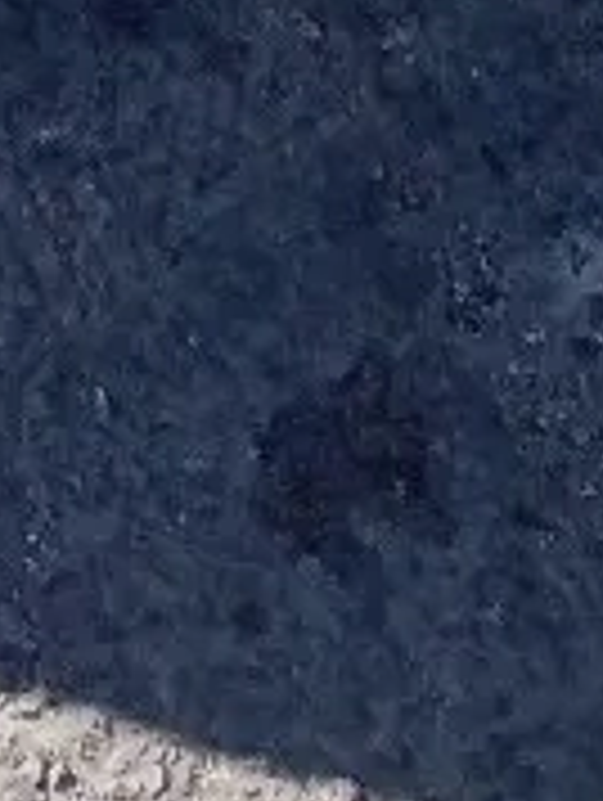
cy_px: -1951
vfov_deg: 8.2
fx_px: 4333
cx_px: 418
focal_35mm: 187
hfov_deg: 8.0
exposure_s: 1/1111
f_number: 1.8
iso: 100
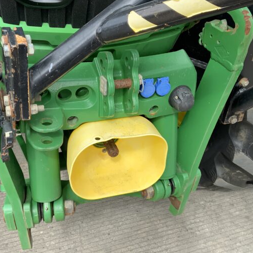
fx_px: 430
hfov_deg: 32.8
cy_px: 117
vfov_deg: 32.8
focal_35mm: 52
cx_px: 122
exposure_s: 1/389
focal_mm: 3
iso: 16
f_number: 1.8
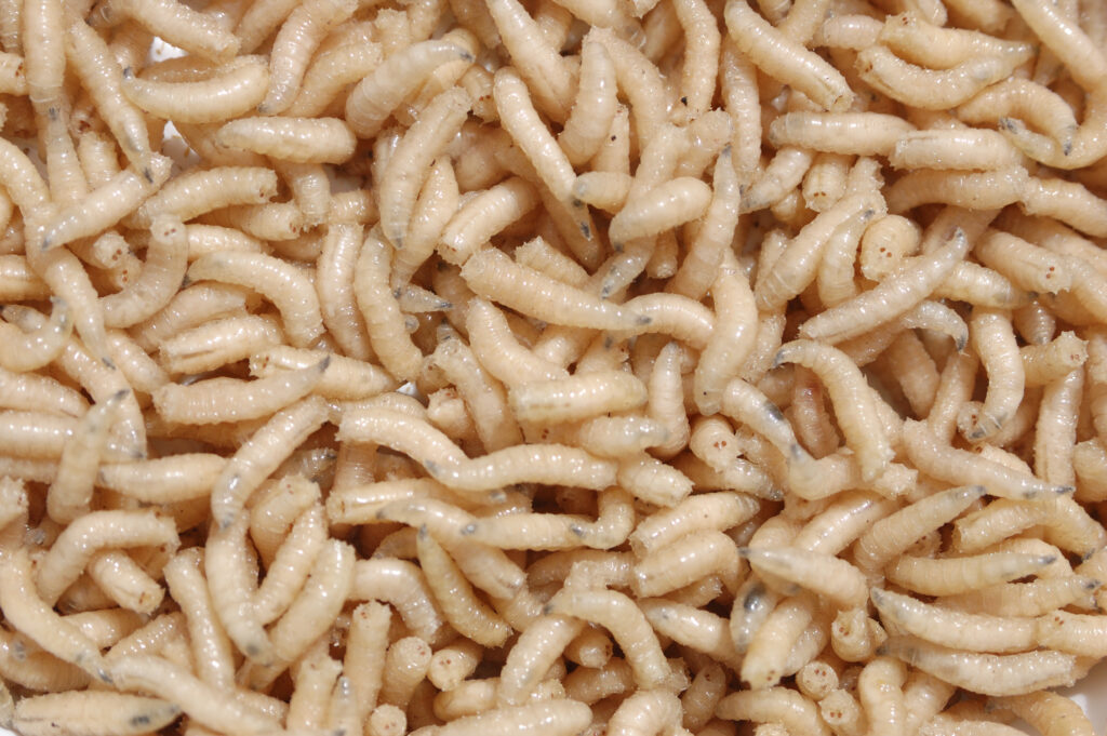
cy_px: 368
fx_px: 2857
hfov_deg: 21.9
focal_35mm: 93
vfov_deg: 14.7
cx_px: 554
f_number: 6.3
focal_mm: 62
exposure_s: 1/1600
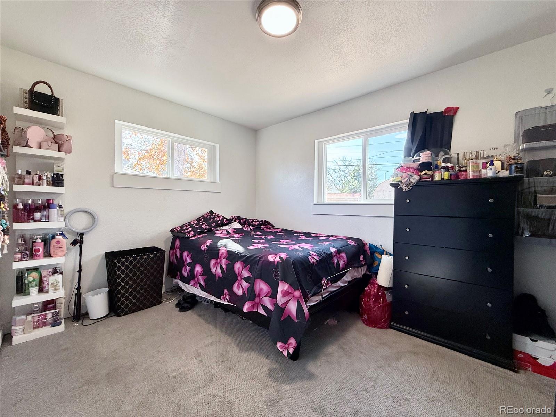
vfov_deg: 85.7
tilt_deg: -1.1
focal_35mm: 14
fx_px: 225
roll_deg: -1.0
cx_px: 278
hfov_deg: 102.1
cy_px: 208
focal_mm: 2.22
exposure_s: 1/120
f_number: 2.2
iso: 100
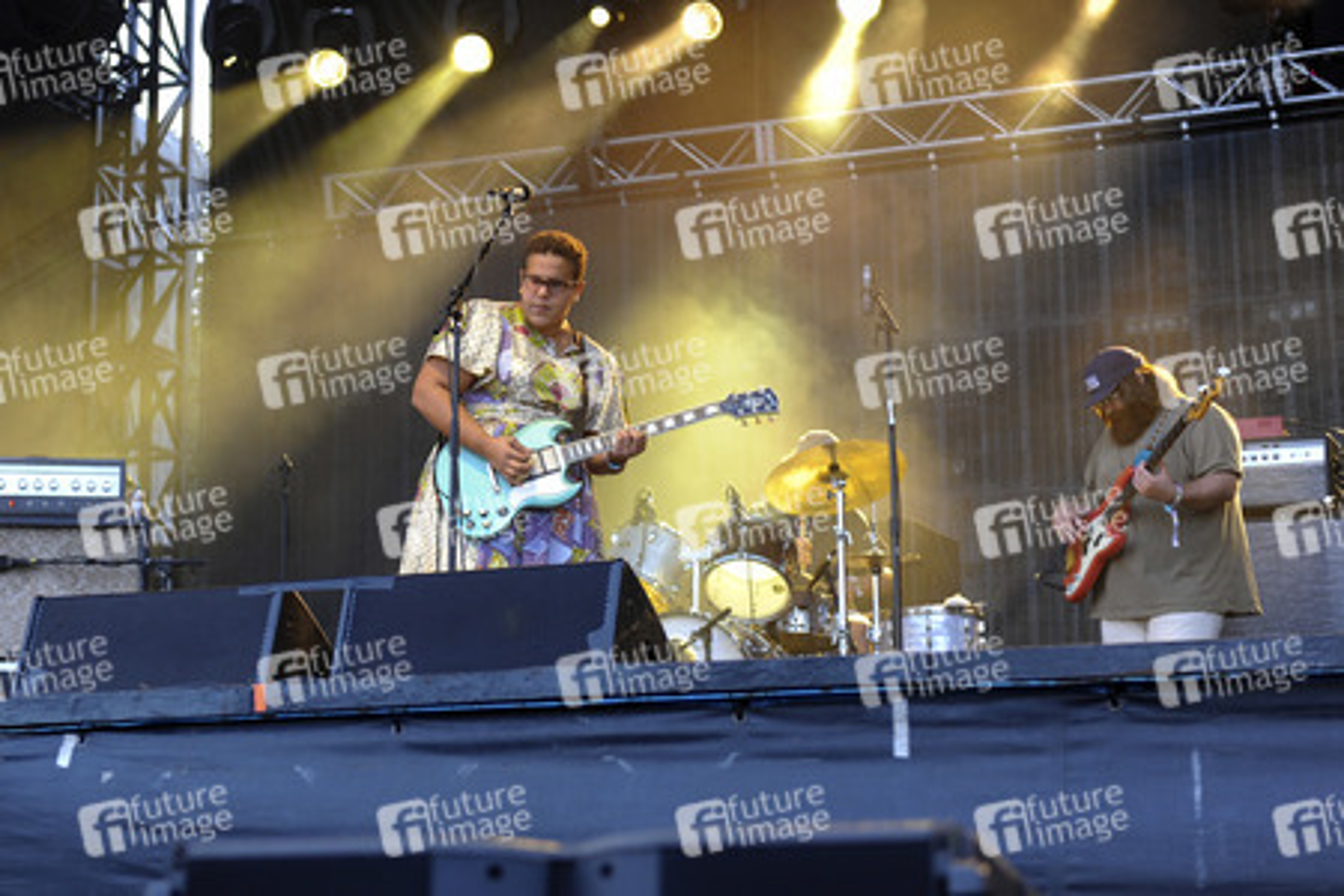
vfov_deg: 19.5
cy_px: 448
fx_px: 2613
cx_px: 672
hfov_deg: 28.8
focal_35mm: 70
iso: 1000
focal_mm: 70
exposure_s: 1/500
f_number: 3.2
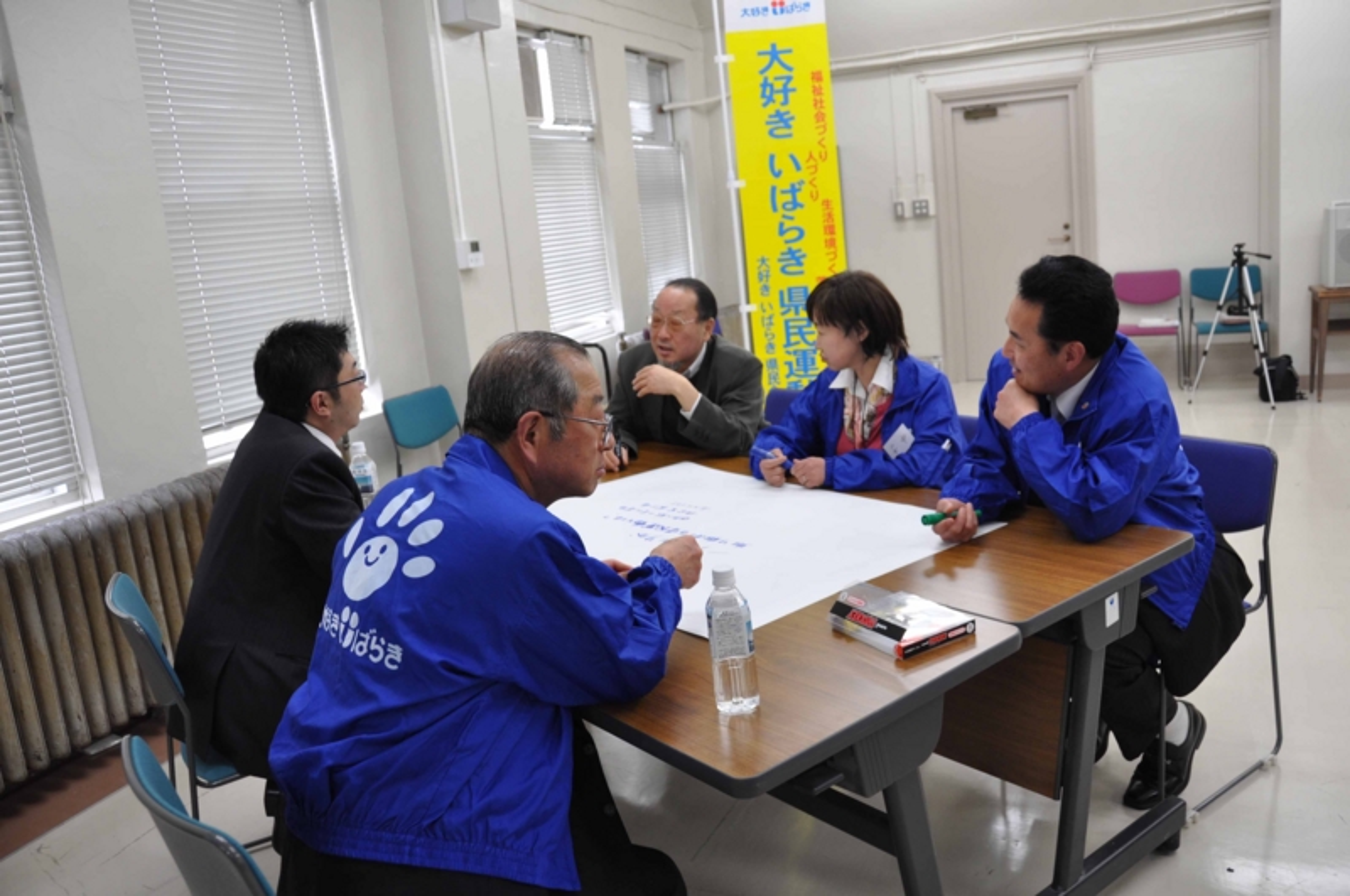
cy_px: 448
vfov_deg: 47.8
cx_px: 675
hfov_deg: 67.5
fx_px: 1011
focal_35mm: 27
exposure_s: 1/60
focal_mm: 18
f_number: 4
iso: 400
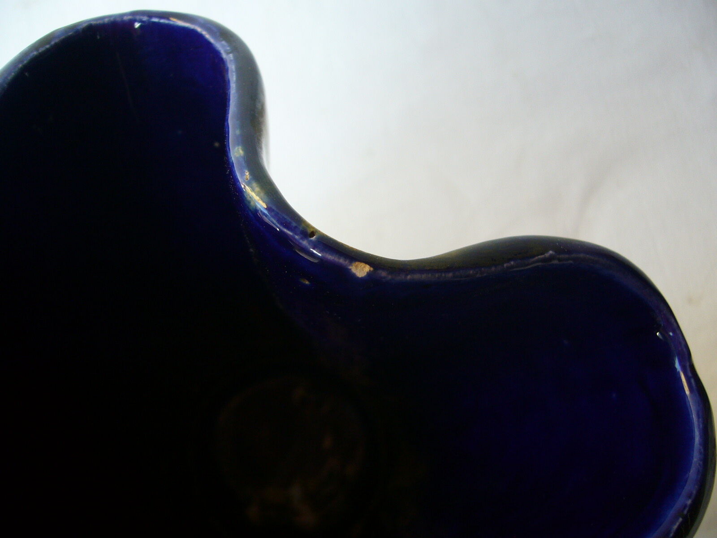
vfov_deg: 40.7
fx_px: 725
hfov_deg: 52.6
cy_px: 269
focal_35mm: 35
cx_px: 358
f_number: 2.8
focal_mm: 5.8
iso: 100
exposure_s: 1/50
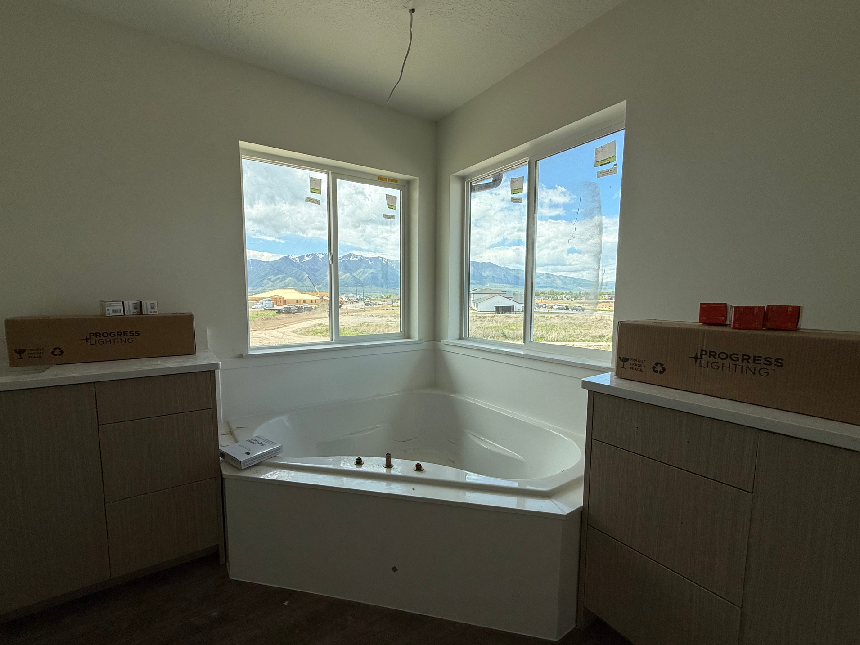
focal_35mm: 15
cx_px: 406
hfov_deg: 98.1
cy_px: 332
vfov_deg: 81.7
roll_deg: -0.5
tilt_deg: -6.3
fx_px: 373
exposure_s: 1/1145
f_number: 2.2
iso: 50
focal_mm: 2.22
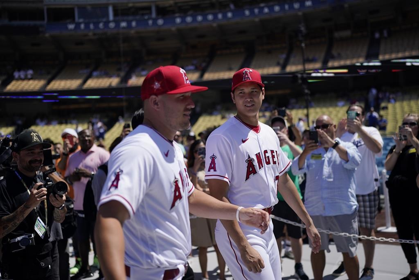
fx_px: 407
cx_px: 210
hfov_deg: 54.4
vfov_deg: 37.9
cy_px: 140
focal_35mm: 35
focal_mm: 35
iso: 250
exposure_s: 1/32000
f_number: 1.4
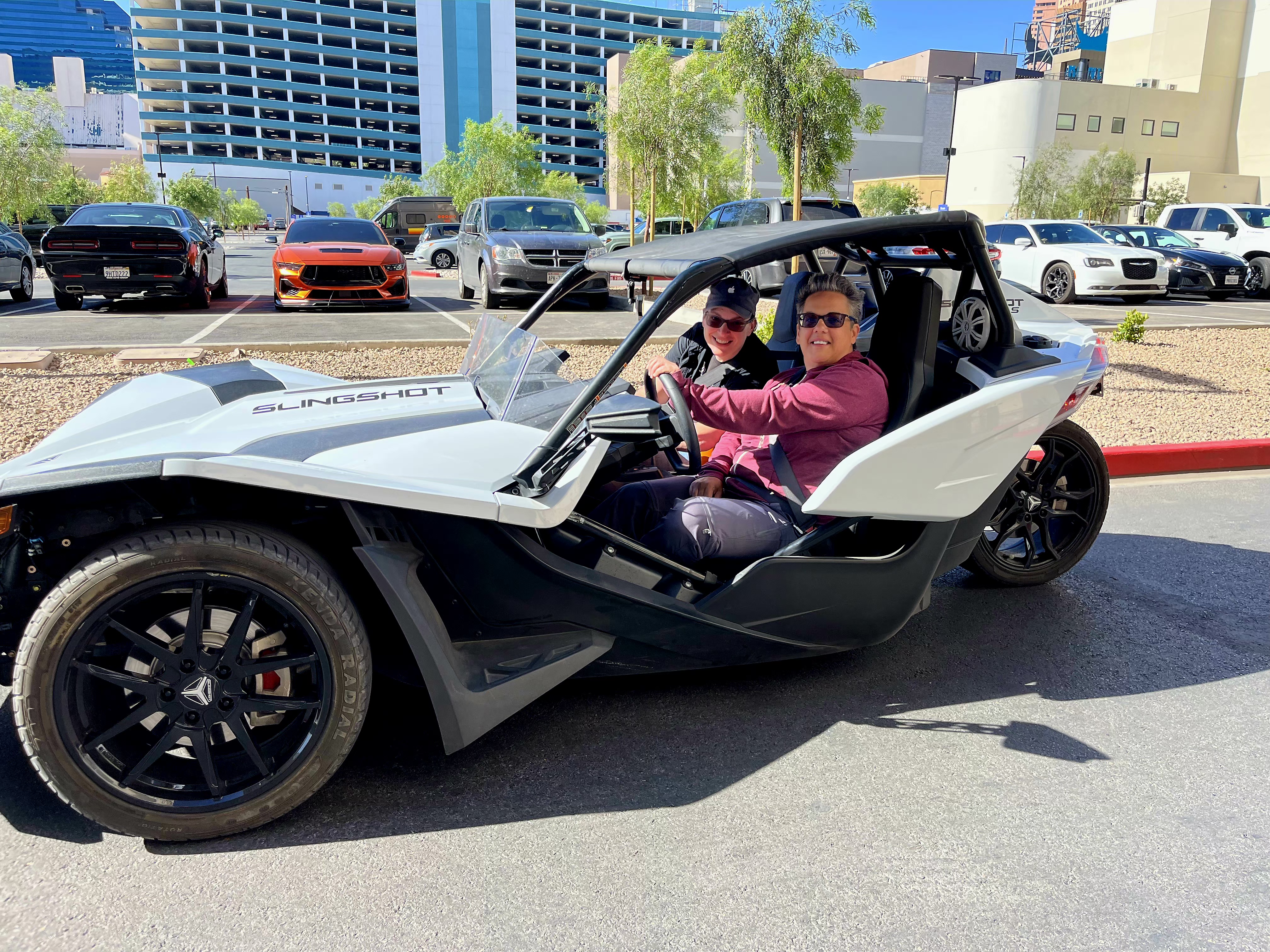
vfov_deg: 53.1
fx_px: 954
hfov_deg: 67.3
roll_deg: -1.2
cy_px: 476
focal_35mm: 26
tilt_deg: -14.4
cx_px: 635
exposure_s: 1/1111
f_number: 1.6
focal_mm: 5.1
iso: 50
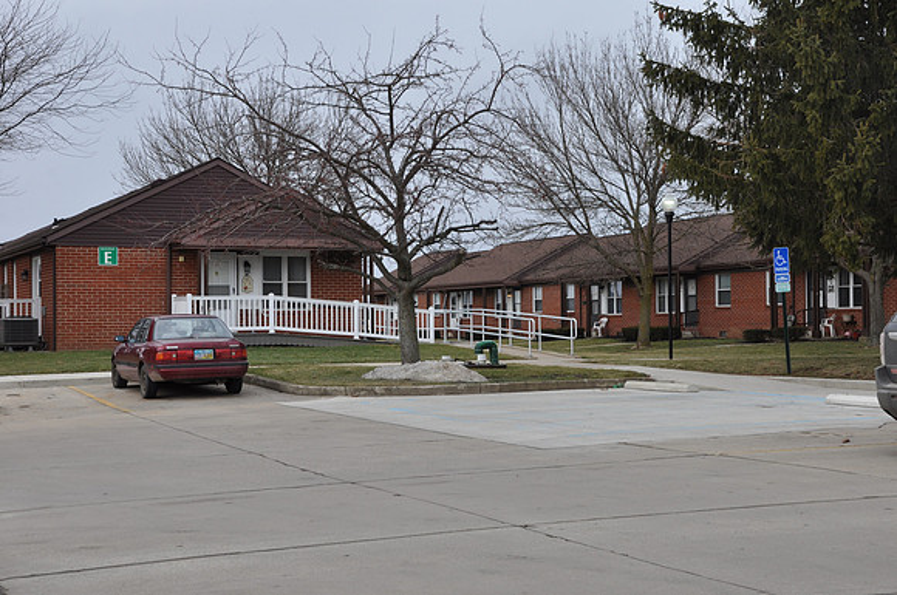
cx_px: 448
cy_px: 298
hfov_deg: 35.1
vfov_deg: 23.7
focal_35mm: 57
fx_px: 1418
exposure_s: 1/100
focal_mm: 38
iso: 200
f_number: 11
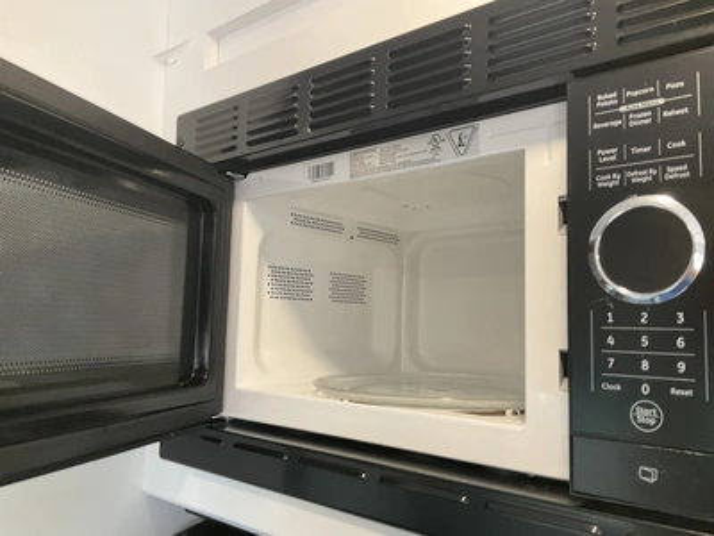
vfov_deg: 48.2
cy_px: 268
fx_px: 598
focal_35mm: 29
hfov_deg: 61.7
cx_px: 357
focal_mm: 3
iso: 100
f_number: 1.8
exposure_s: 1/60
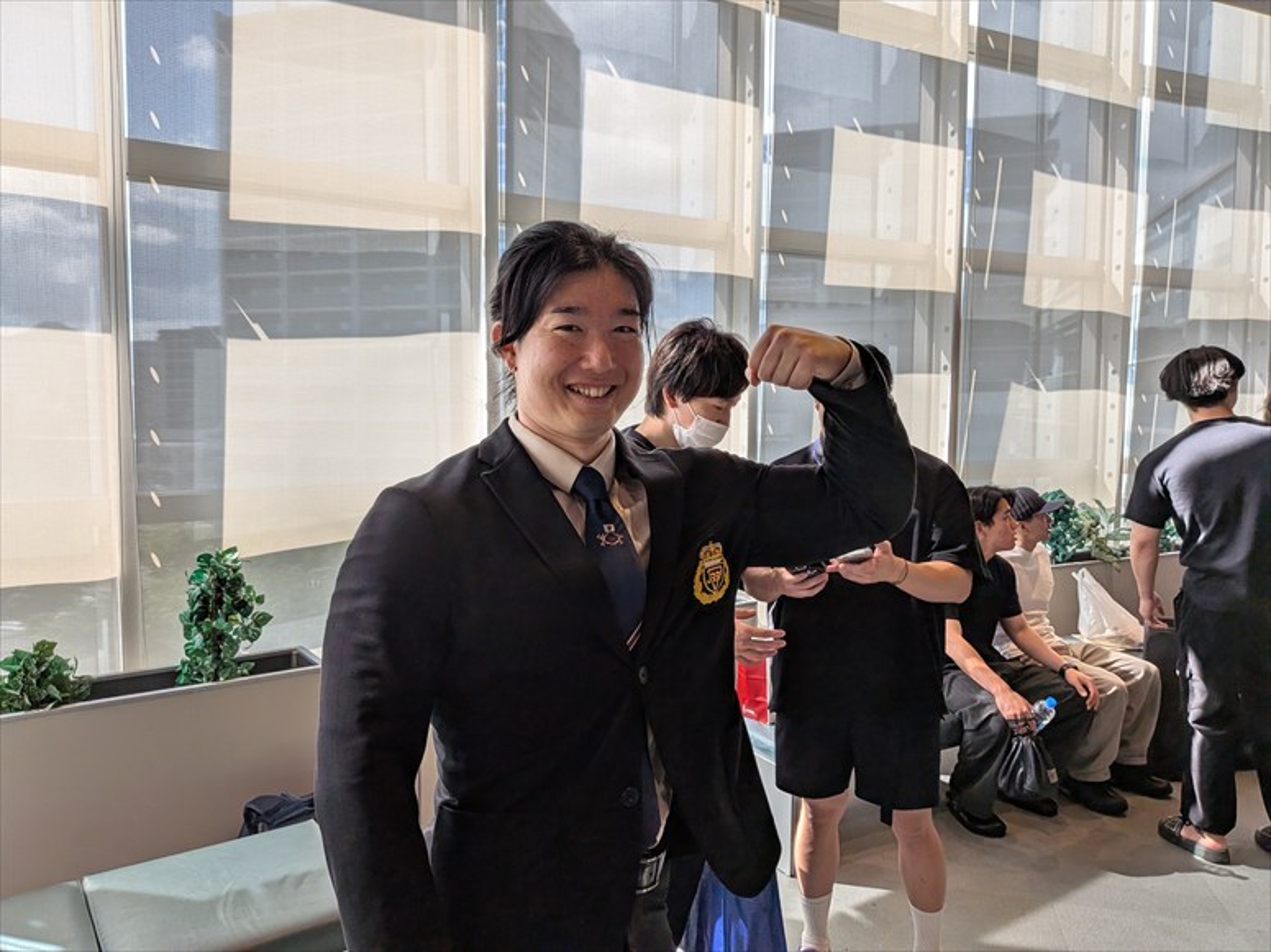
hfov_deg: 71.6
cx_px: 636
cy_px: 476
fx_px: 881
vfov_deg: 56.8
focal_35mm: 24
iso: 24
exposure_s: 1/217
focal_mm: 4.53
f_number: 1.7
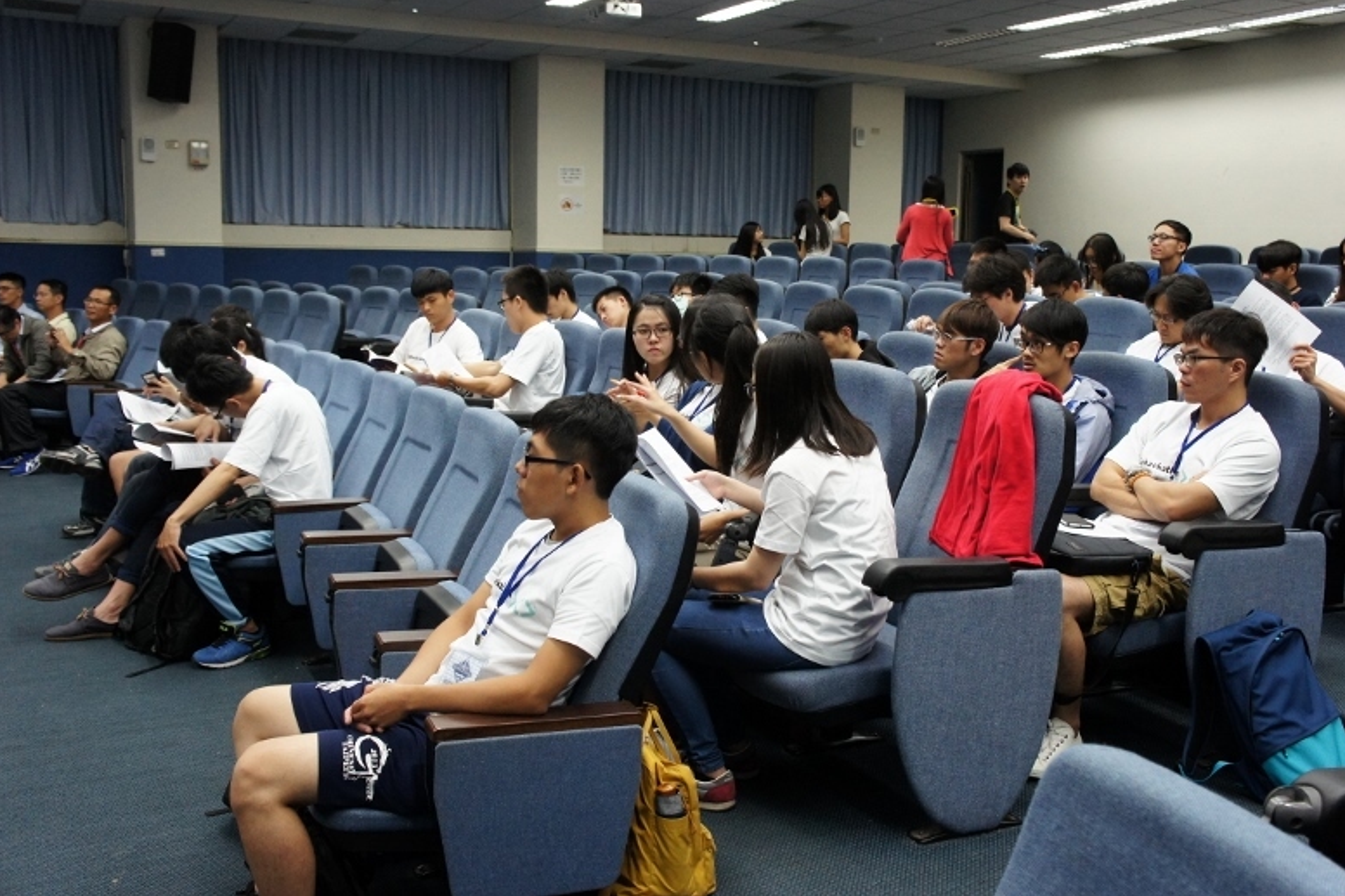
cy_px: 437
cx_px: 690
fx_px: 1270
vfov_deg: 38.9
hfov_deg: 55.8
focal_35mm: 34
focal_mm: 22
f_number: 5
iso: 1600
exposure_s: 1/125
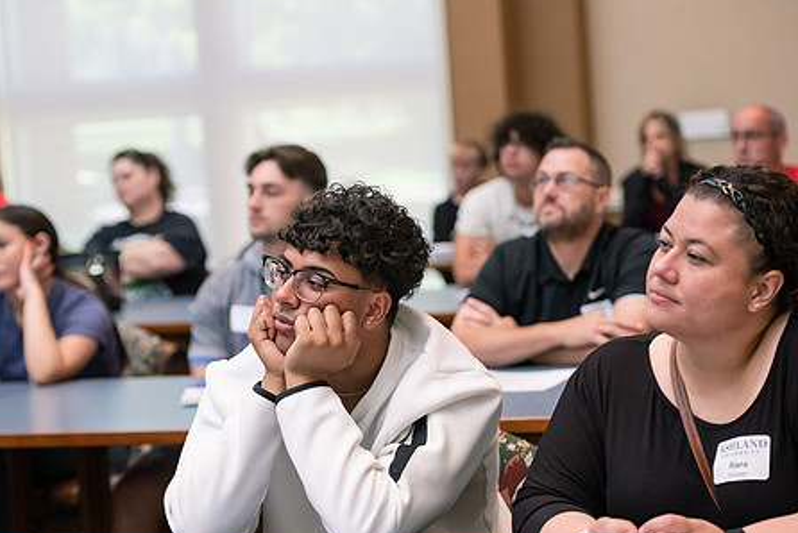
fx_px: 2307
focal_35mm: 104
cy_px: 330
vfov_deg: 13.2
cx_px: 374
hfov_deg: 19.6
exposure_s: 1/160
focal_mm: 80
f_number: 3.2
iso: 2000
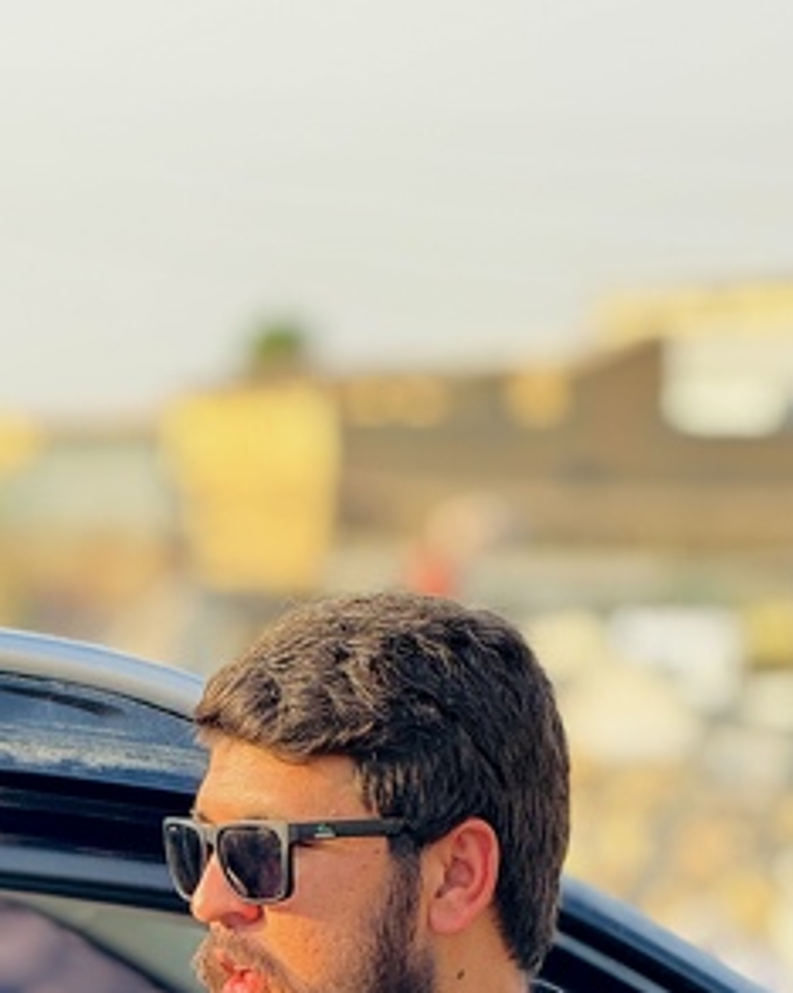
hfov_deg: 5.5
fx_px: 8223
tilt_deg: -2.4
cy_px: 1129
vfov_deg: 6.9
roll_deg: +1.3
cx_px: 185
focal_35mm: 280
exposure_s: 1/242
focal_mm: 15.66
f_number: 2.8
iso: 50
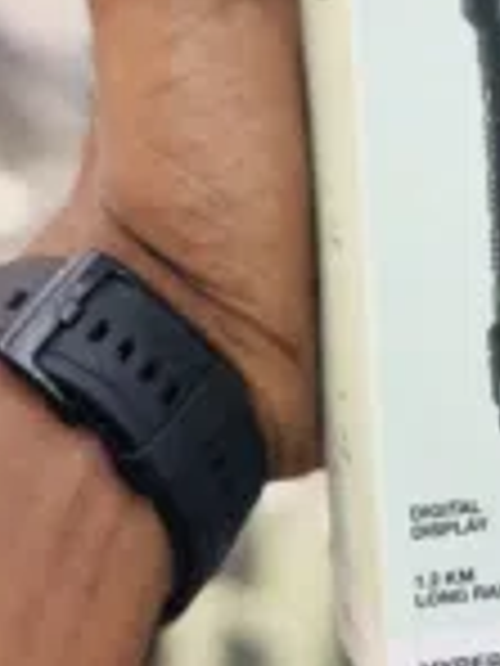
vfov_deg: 13.7
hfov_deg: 10.4
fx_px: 2716
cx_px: 523
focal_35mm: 141
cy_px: -81
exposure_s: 1/50
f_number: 1.6
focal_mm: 5.96
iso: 32
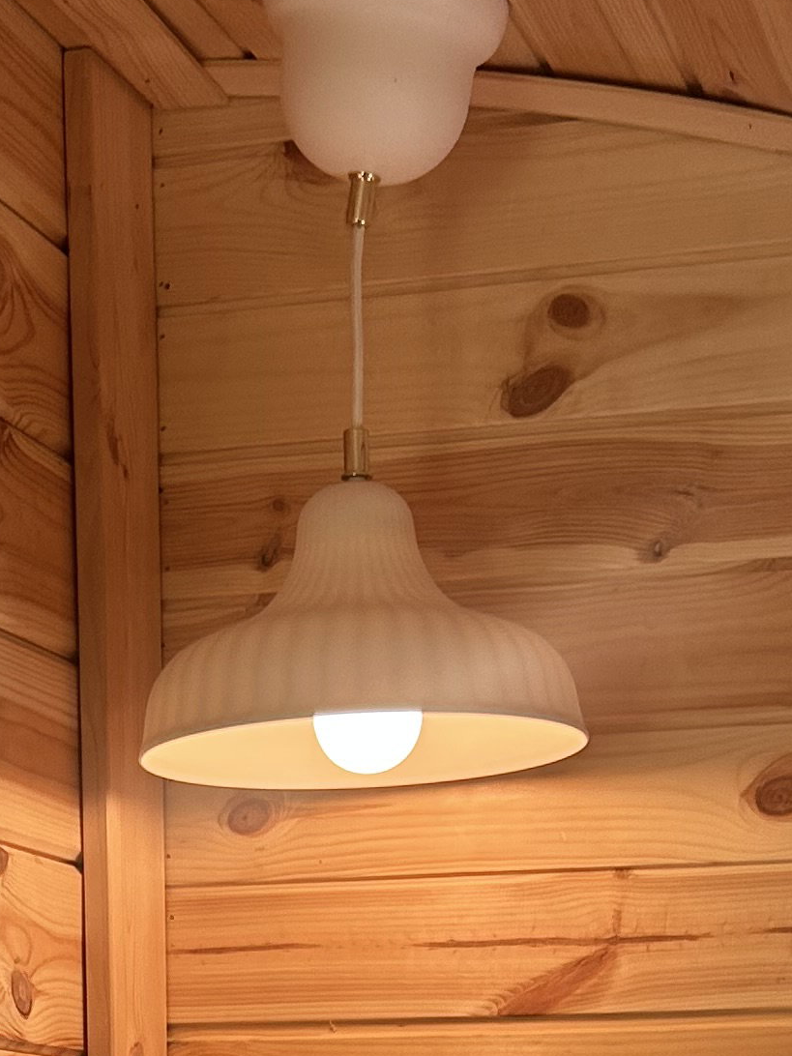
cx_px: 291
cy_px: 1718
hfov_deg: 15.4
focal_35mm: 96
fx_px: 2929
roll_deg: -0.4
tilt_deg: -10.2
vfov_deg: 17.7
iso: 40
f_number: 1.5
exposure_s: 1/121
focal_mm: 5.7
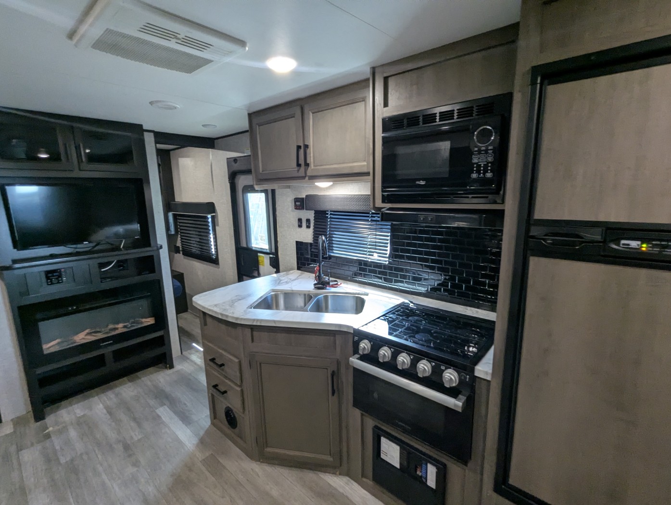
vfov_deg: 78.2
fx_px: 311
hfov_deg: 94.4
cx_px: 336
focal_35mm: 16
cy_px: 252
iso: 227
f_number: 2.2
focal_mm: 2.35
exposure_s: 1/46.2
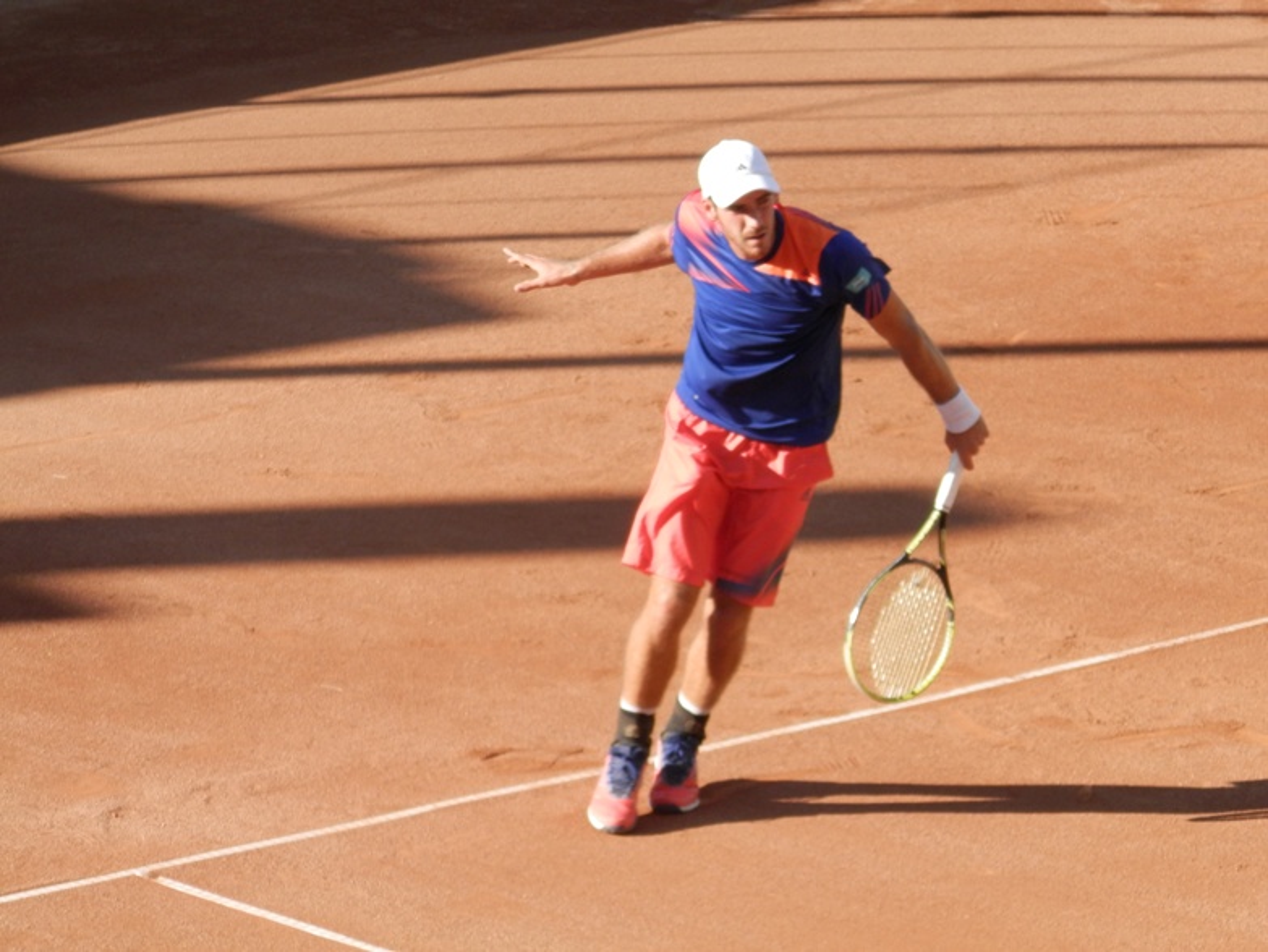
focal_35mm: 397
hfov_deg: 5.0
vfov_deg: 3.7
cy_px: 476
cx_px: 634
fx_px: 14549
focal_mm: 70.9
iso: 125
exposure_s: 1/250
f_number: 5.7
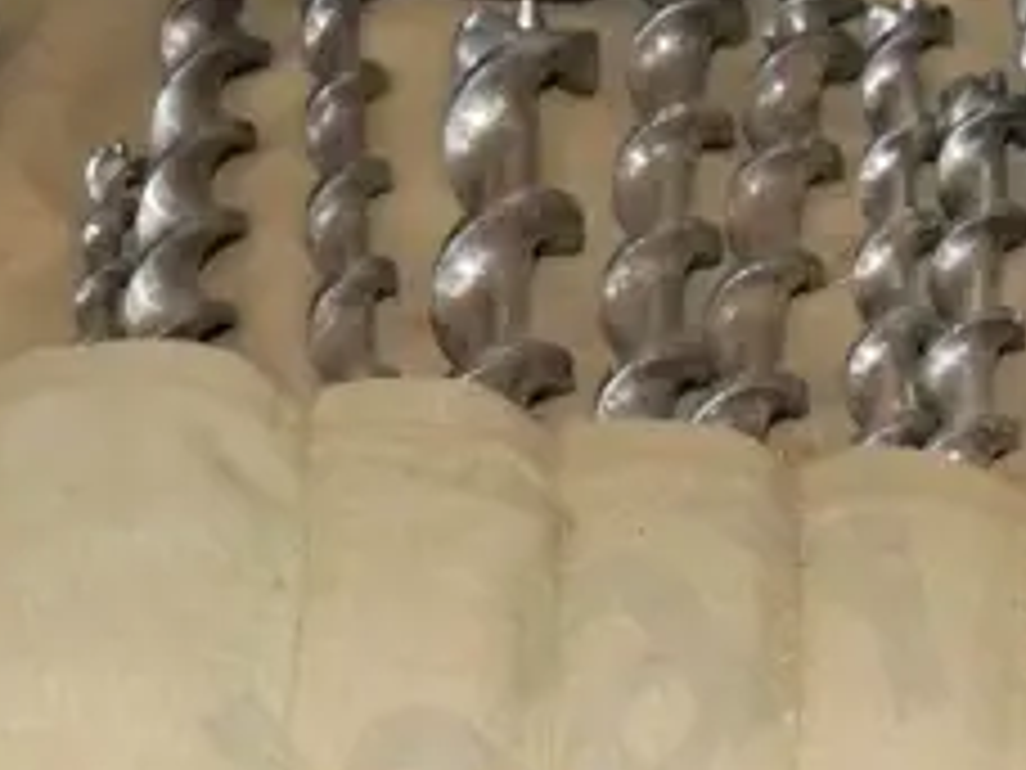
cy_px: 272
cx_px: 1170
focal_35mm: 207
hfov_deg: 9.5
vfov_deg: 7.2
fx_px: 6135
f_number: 5
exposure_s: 1/40
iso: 1600
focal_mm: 23
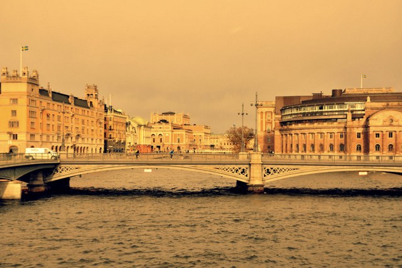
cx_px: 201
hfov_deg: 38.9
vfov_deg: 26.5
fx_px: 569
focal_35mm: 51
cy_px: 134
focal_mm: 34
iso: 200
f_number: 5.6
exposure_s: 1/500
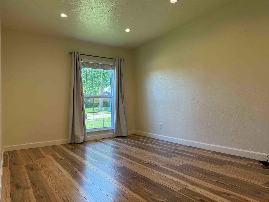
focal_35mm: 24
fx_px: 187
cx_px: 134
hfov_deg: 71.6
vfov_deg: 56.8
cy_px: 101
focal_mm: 6.76
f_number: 1.78
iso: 160
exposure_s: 1/220
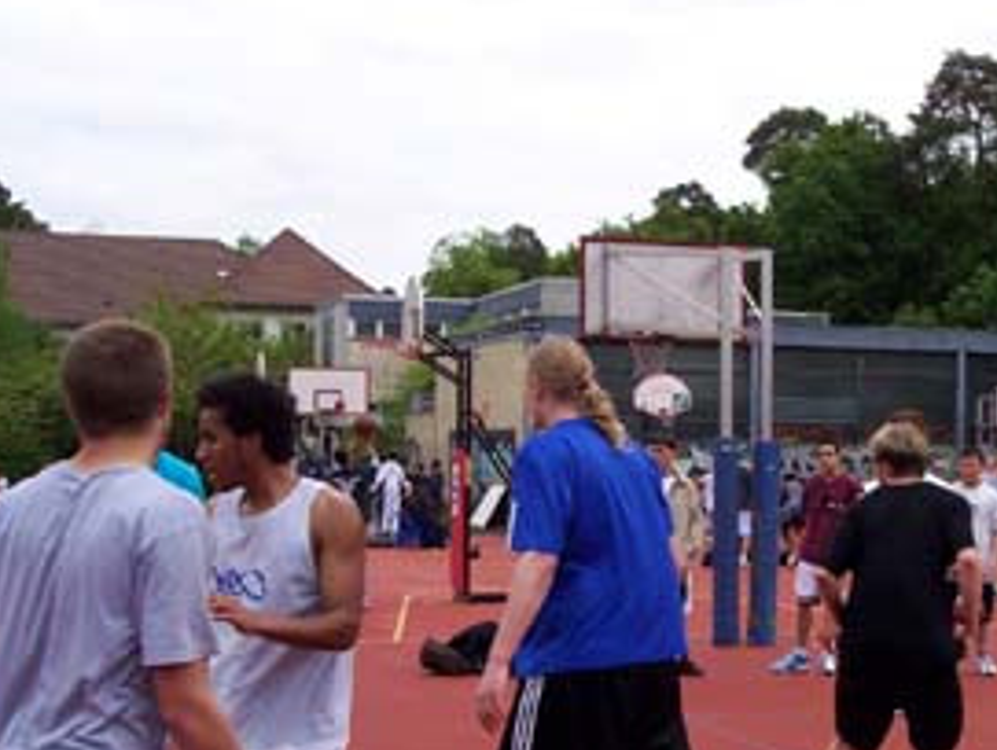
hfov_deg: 30.4
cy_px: 452
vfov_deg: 23.3
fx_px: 1817
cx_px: 692
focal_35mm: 63
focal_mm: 8
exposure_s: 1/500
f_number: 4.8
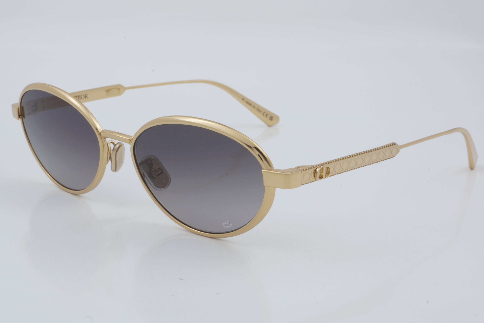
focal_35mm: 75
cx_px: 242
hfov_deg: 27.0
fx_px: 1008
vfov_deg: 18.2
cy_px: 162
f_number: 29
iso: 100
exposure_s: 1/4
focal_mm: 50
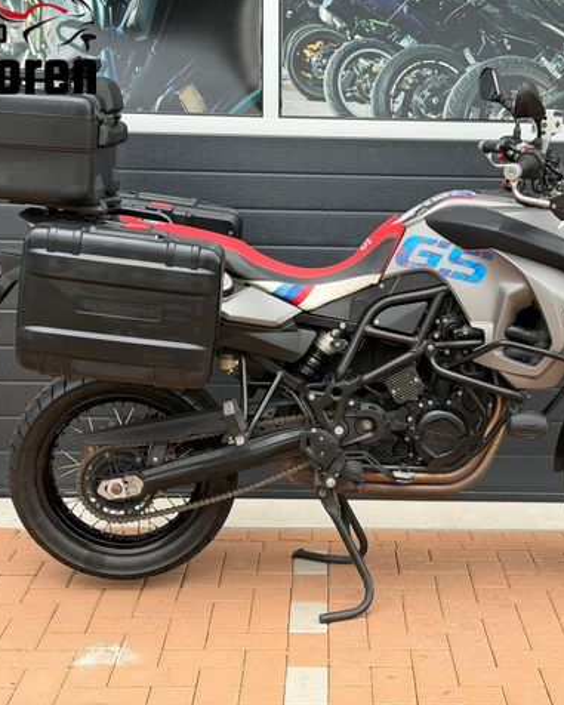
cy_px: 351
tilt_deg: -9.0
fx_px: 1314
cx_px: 380
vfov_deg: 30.0
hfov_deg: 24.1
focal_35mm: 63
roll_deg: -1.2
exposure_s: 1/425
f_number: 1.78
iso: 64
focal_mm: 6.76
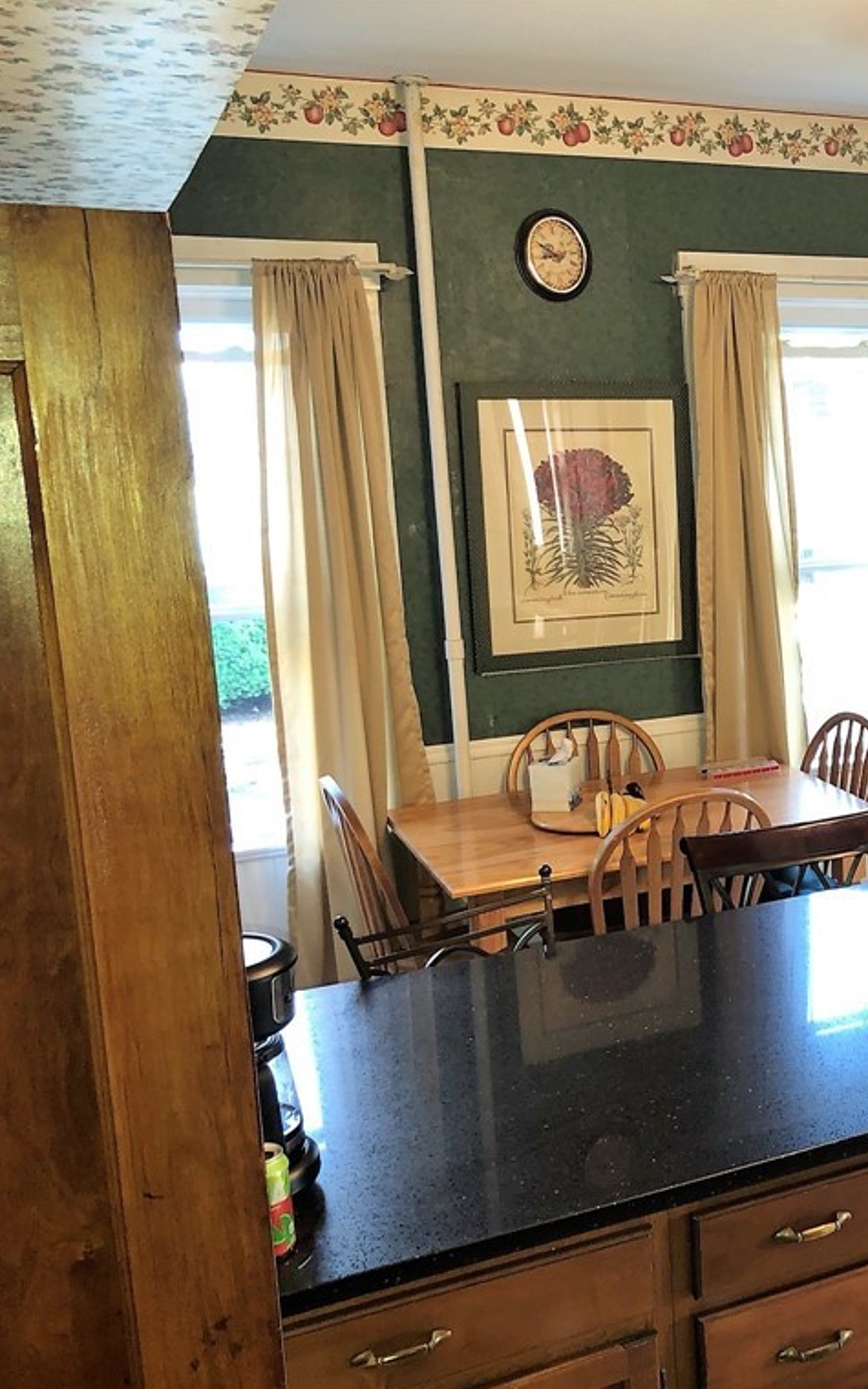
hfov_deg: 29.4
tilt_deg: -10.5
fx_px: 1514
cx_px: 916
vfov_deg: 49.3
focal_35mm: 40
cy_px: 694
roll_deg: +1.4
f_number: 1.8
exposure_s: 1/12
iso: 50
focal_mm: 3.99
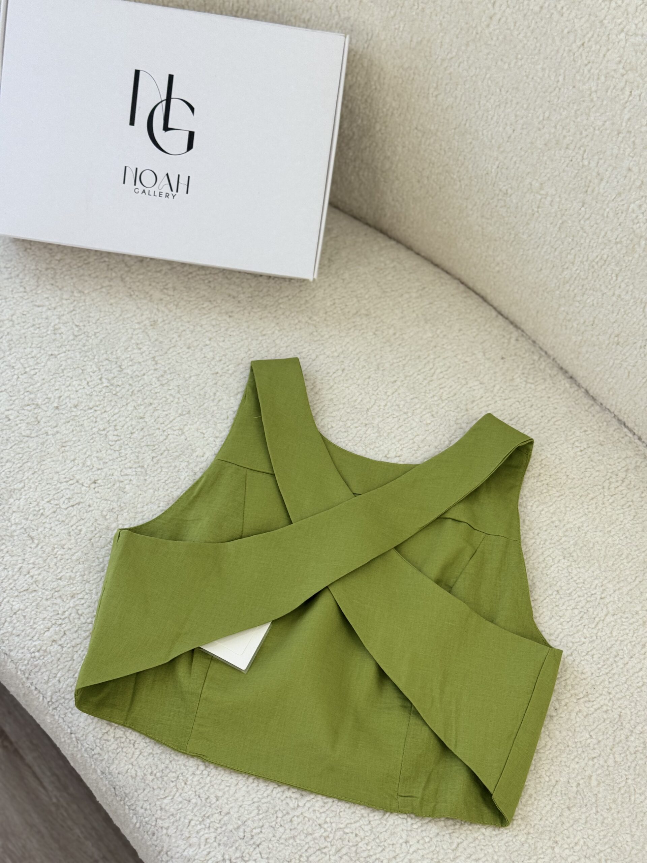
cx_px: 324
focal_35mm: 48
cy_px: 432
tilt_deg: -56.5
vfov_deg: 39.7
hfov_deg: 30.3
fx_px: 1196
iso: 50
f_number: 1.78
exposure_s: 1/153
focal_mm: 6.76
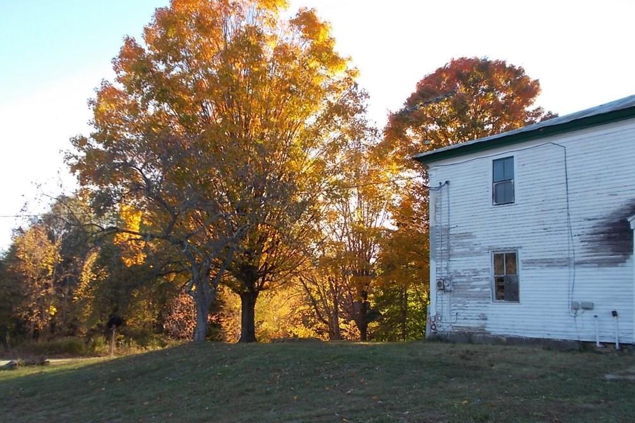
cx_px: 313
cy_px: 238
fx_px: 494
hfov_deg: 65.5
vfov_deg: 46.3
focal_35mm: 28
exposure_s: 1/160
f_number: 3.2
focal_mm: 4.6
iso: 80
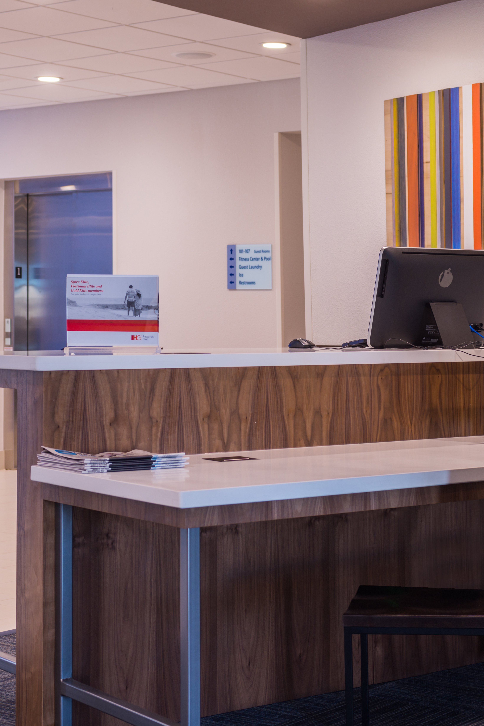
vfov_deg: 27.0
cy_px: 363
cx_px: 362
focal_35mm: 75
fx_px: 1512
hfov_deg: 18.1
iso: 100
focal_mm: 50
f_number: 6.3
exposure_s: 1/10
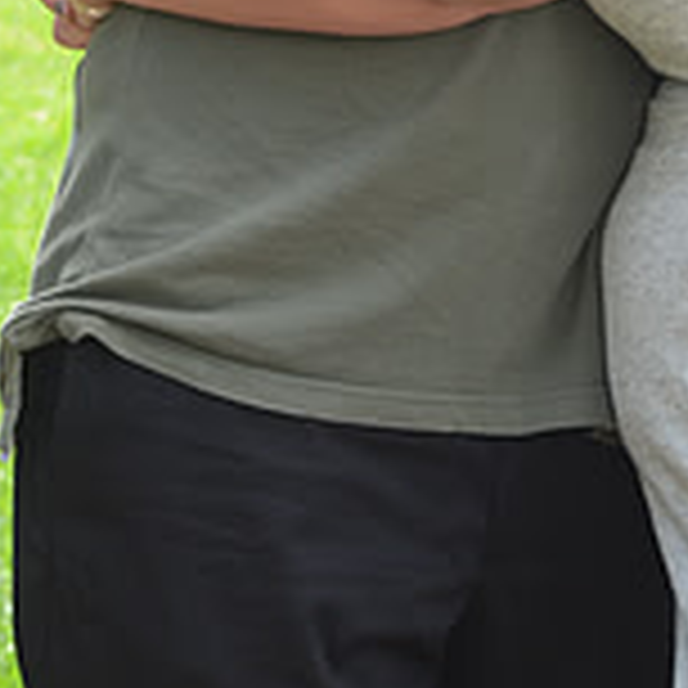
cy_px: -445
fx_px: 5973
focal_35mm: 266
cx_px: 486
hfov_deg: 6.6
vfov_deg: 6.5
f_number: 6.3
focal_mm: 55
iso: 500
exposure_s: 1/200
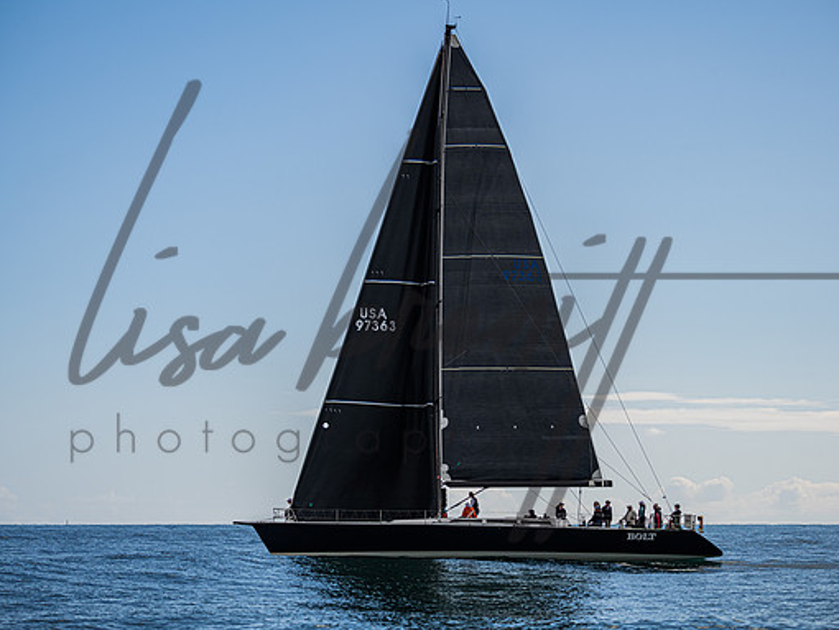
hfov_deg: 16.1
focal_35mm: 122
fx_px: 2958
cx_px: 436
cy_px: 315
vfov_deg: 12.2
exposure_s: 1/2500
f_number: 5.6
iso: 400
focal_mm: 110
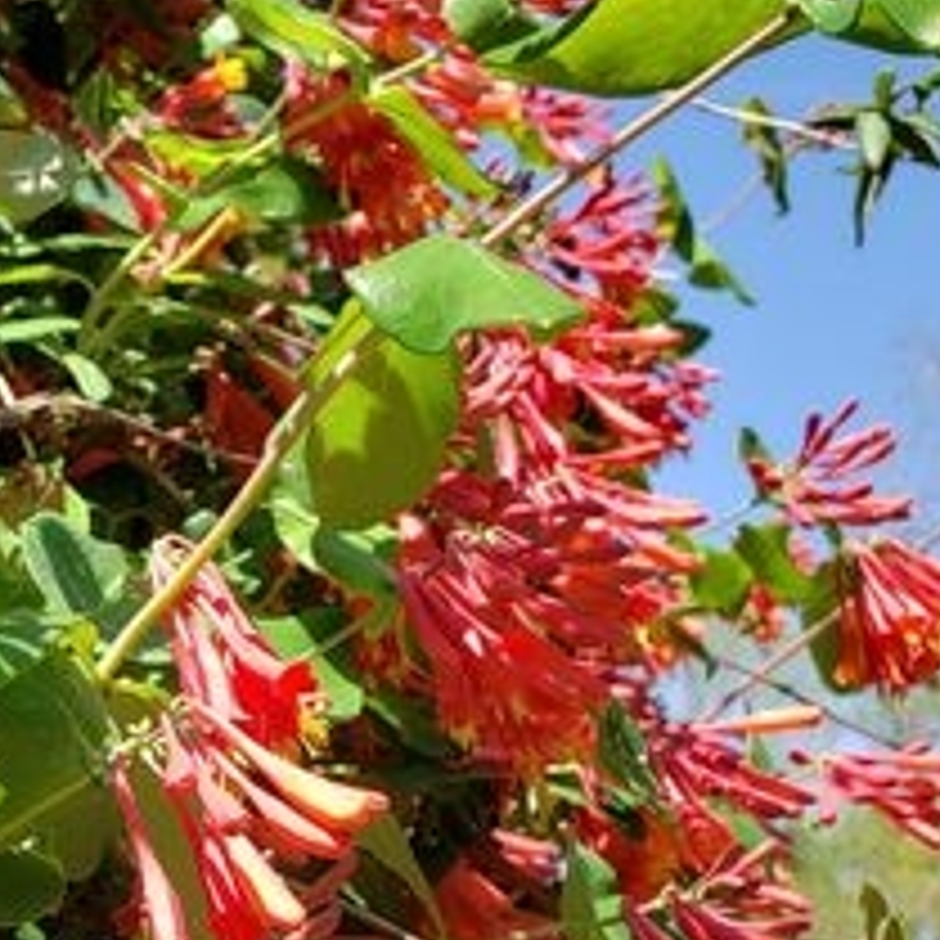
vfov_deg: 23.9
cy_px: 938
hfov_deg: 24.2
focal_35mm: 69
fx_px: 2120
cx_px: 58
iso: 50
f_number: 2.4
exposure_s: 1/746
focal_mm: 4.3
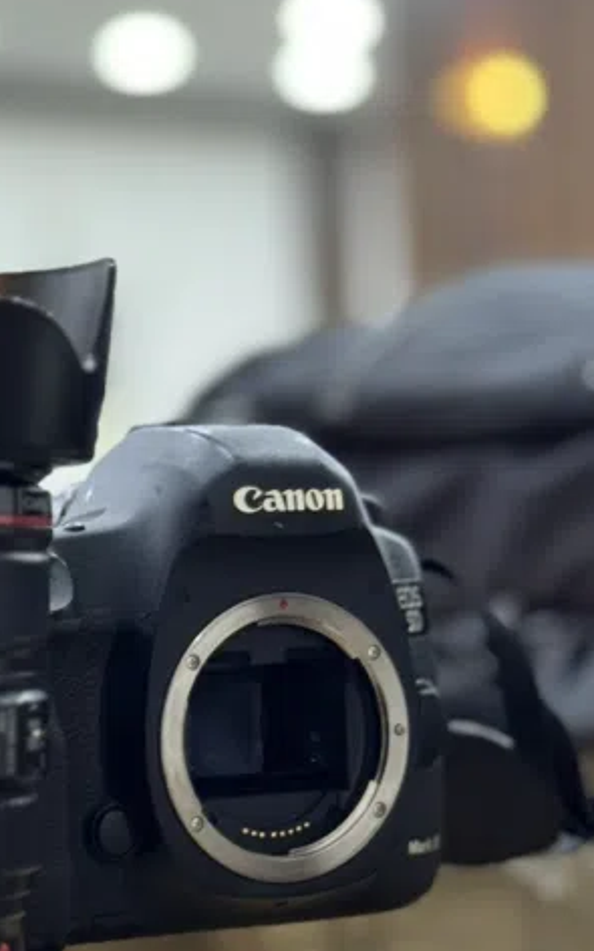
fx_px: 1787
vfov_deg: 29.8
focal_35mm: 69
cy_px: 473
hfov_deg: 18.6
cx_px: 62
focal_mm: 6.76
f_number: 1.78
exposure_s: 1/51
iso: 125
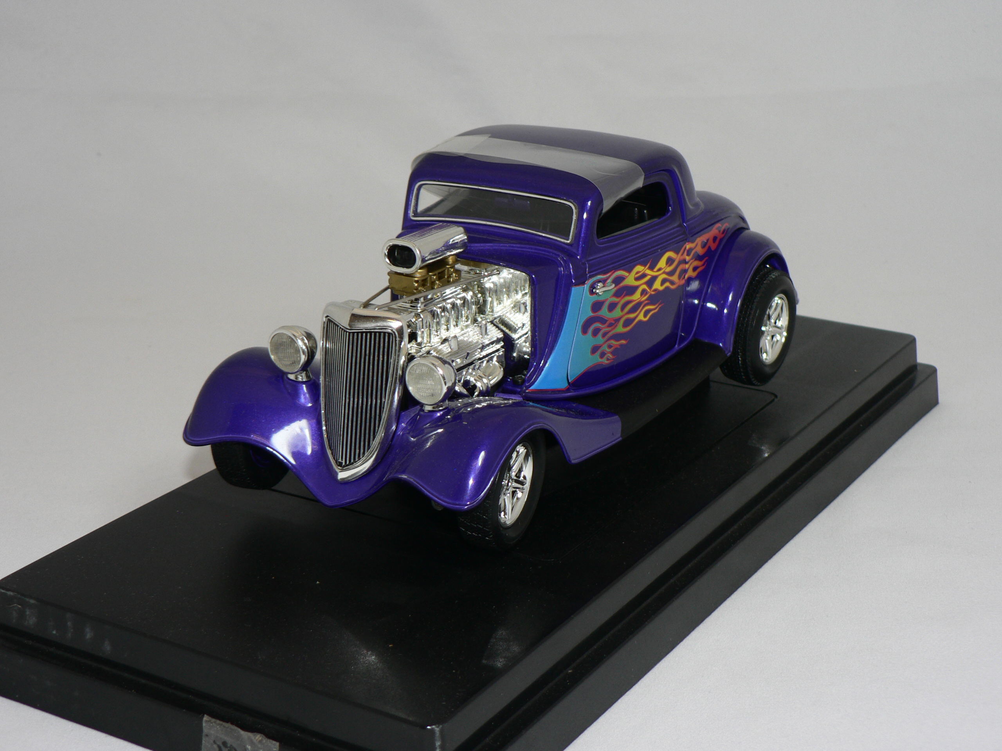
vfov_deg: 24.0
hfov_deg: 31.7
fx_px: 1766
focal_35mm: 61
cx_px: 501
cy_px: 376
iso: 80
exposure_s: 1/60
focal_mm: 10.2
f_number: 3.2
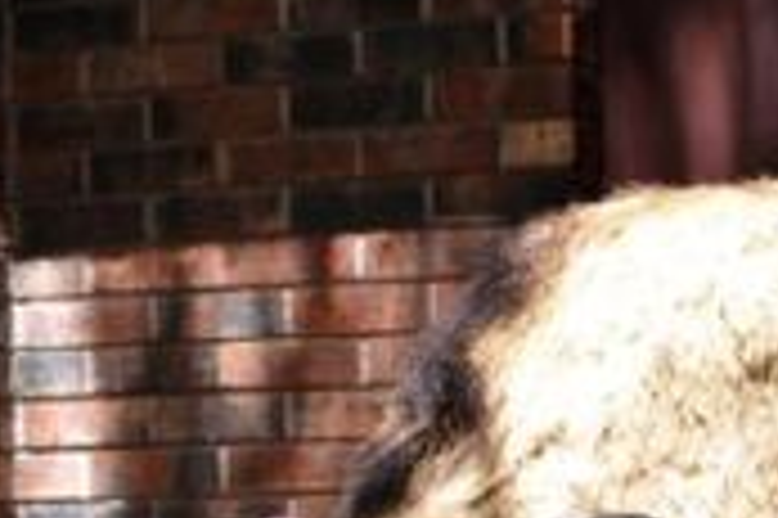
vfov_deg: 6.9
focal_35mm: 194
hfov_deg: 10.5
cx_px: 22
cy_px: 912
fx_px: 4185
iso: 100
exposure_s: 1/80
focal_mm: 35
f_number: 4.5
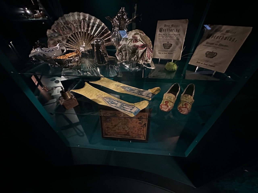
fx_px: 104
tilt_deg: -37.2
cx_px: 129
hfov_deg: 102.1
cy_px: 96
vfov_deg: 85.7
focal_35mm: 14
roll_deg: +1.2
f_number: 2.2
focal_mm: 2.22
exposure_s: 1/30
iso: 2500
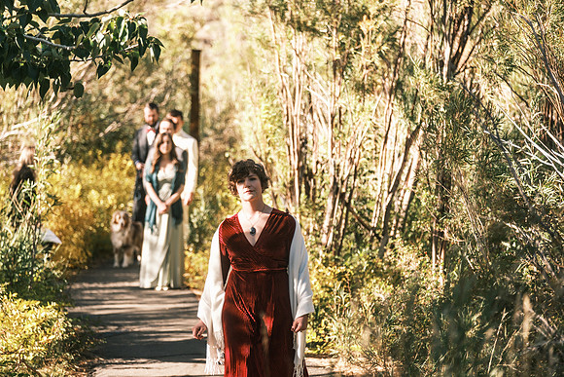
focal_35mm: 179
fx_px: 2805
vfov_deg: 7.7
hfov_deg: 11.5
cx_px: 282
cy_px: 188
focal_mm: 119.2
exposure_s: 1/800
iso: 200
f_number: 2.8
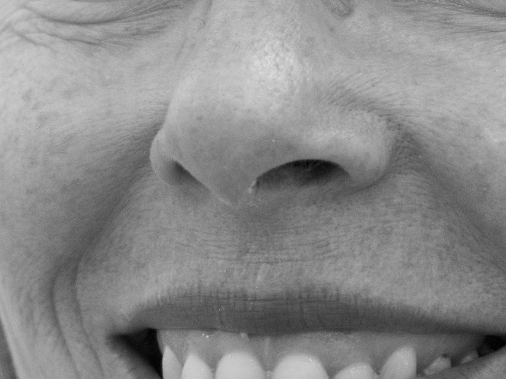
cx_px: 130
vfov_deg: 3.1
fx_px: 6899
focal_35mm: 472
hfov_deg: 4.2
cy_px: -52
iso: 800
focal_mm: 60
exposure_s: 1/80
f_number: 2.8
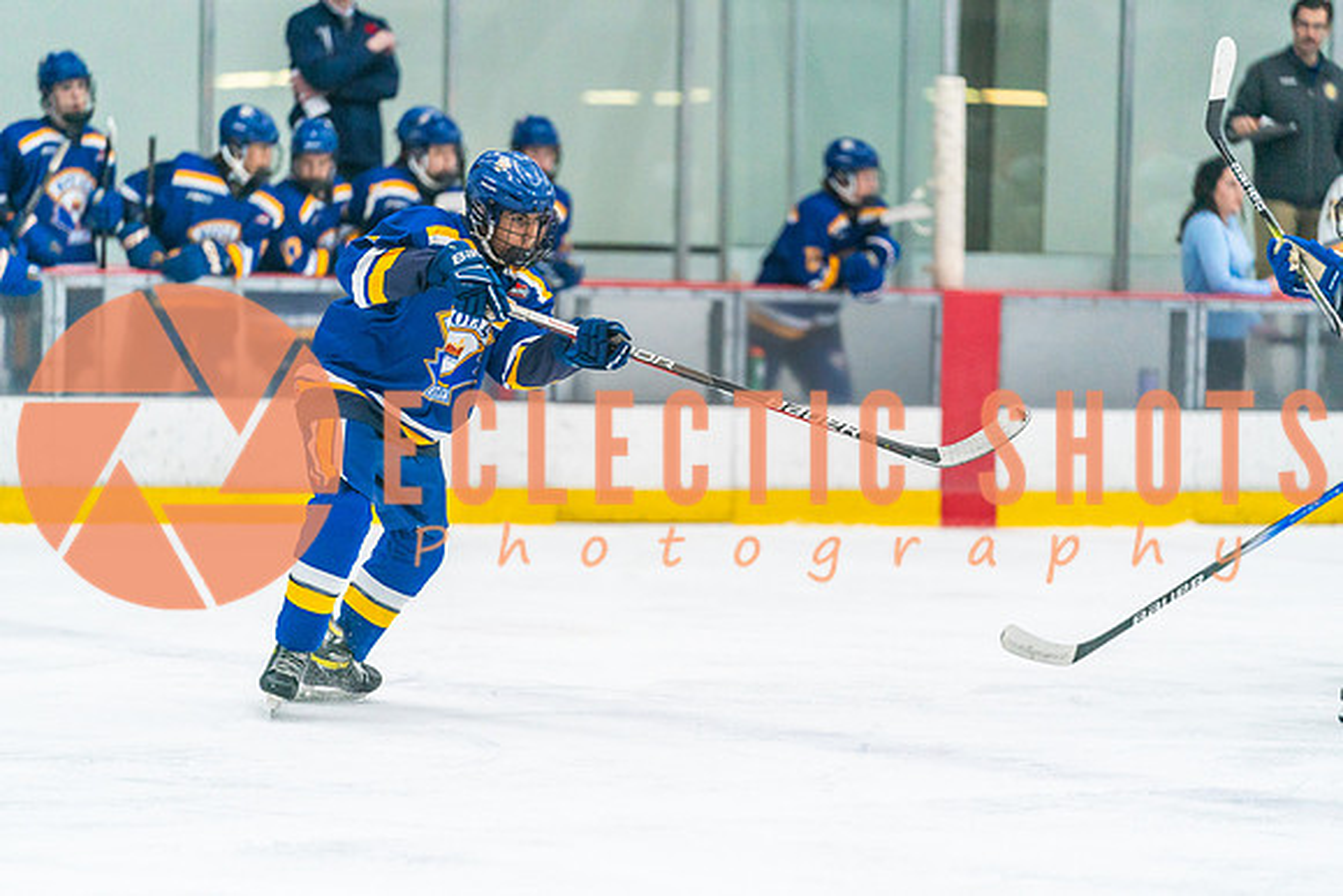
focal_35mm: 195
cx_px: 672
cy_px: 448
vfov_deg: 7.0
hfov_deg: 10.5
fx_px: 7276
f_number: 2.8
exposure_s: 1/1250
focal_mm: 195
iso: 3200
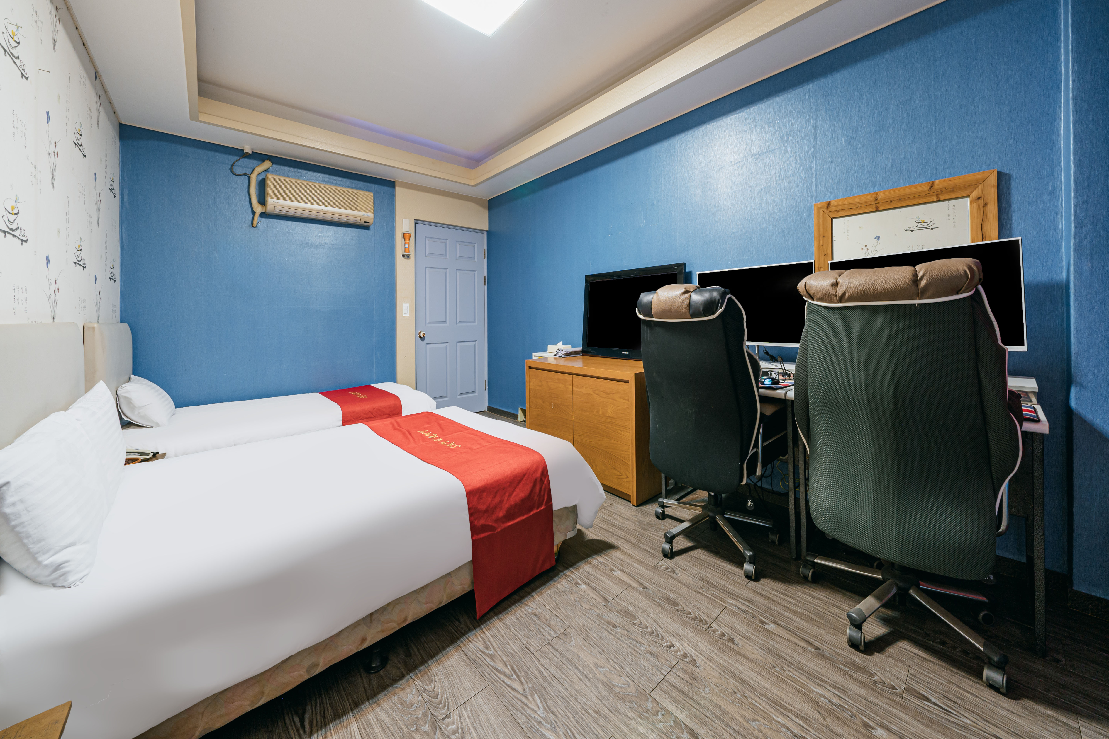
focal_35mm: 12
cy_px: 370
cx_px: 554
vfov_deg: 90.0
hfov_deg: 112.6
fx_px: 370
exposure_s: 1.3
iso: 200
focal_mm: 12
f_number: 10
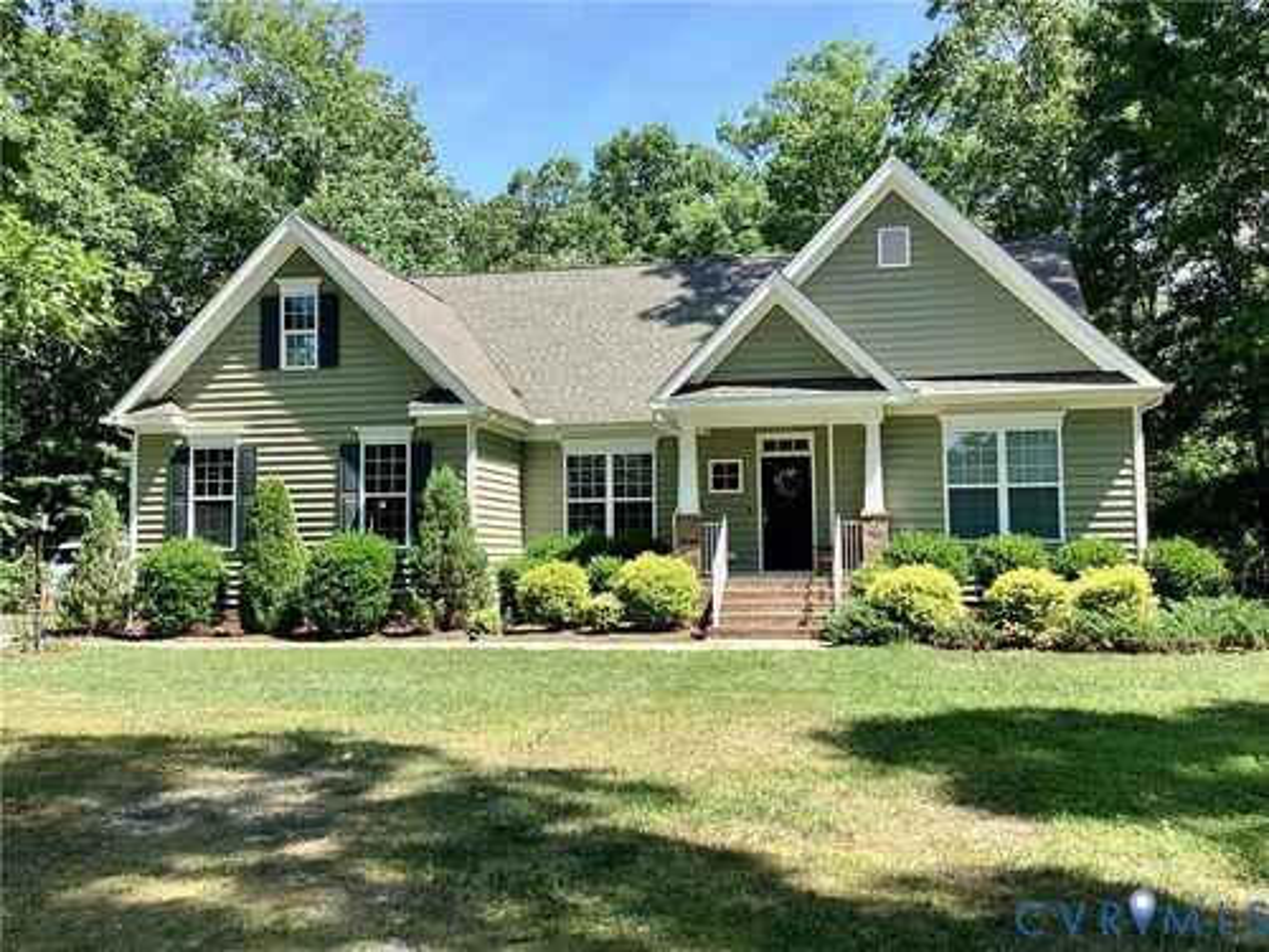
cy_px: 476
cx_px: 634
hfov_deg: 58.4
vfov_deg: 45.4
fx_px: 1136
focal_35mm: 31
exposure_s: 1/476
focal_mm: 3.3
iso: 25
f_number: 2.4
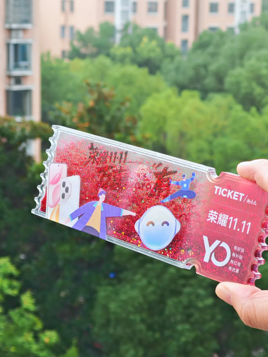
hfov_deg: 15.2
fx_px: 1001
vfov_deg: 20.2
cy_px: 178
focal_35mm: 97
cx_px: 134
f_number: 2.4
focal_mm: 8.67
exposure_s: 1/120
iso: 50
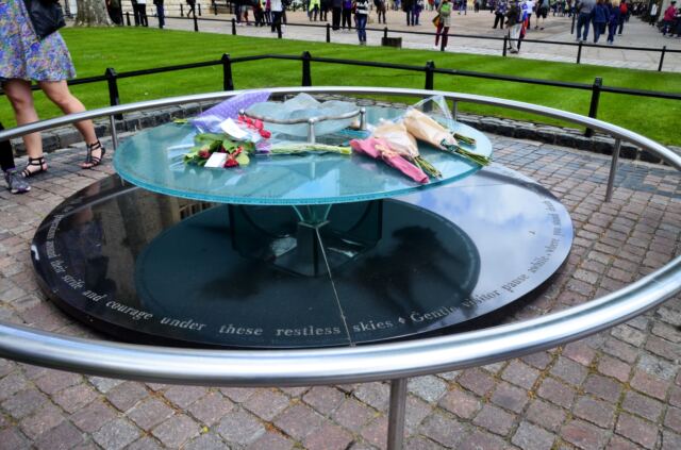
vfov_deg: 47.7
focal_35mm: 27
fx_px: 509
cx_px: 340
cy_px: 225
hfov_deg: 67.5
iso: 200
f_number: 16
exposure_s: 1/50
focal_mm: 18
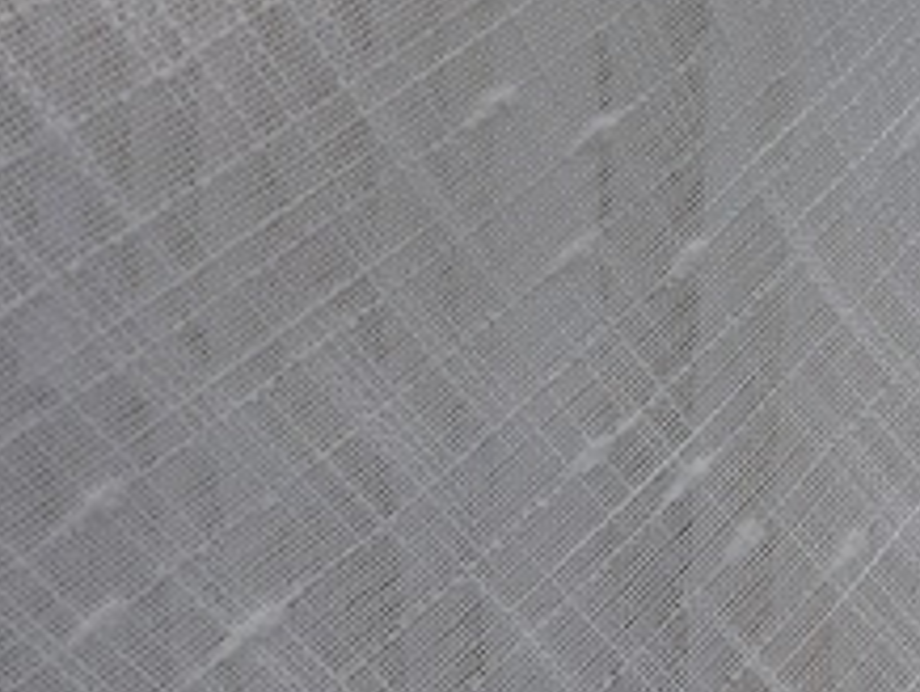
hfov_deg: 33.0
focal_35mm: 55
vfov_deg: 26.3
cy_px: 181
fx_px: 1463
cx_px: 840
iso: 100
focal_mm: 5.4
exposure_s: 1/60
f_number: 2.8
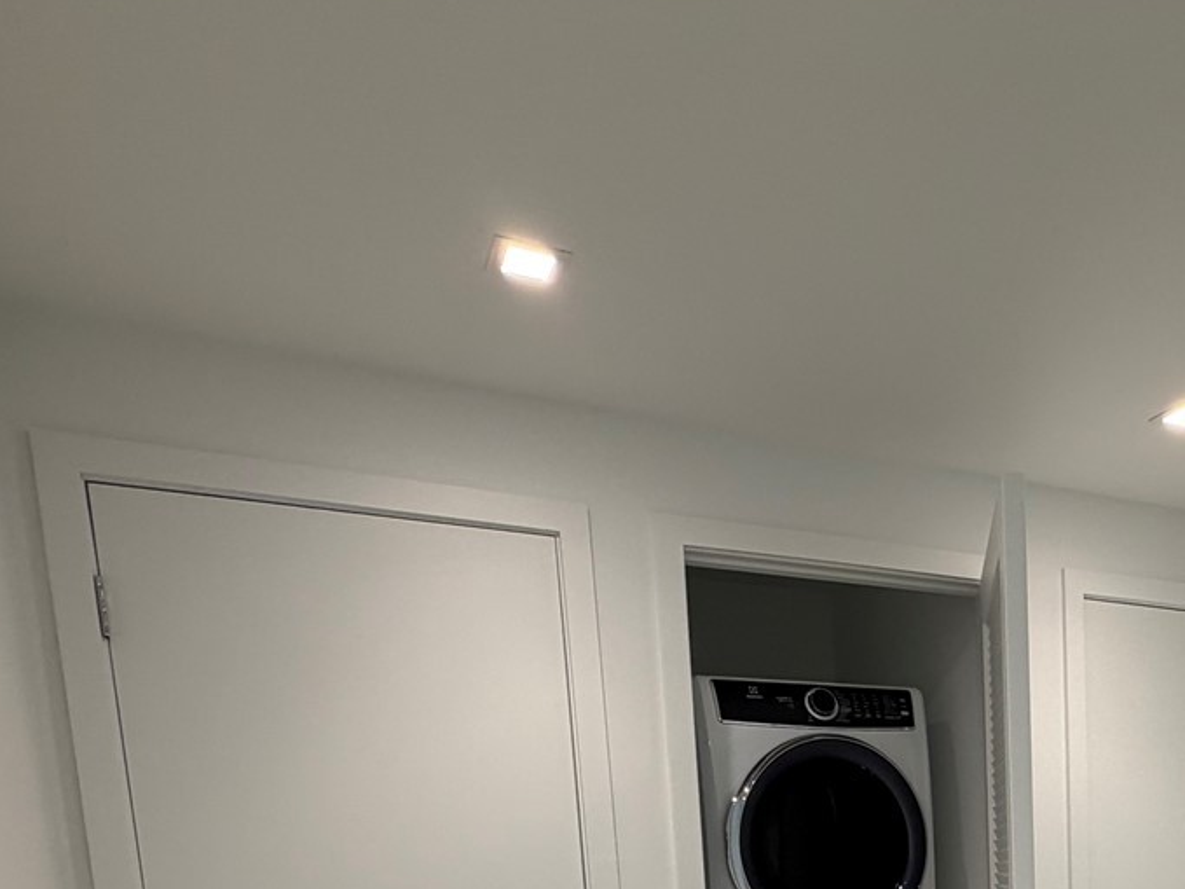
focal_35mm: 33
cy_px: 1032
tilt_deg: -8.6
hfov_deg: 51.6
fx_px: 1129
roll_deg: +3.0
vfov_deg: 35.2
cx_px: 962
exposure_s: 1/120
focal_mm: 2.22
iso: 100
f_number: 2.2
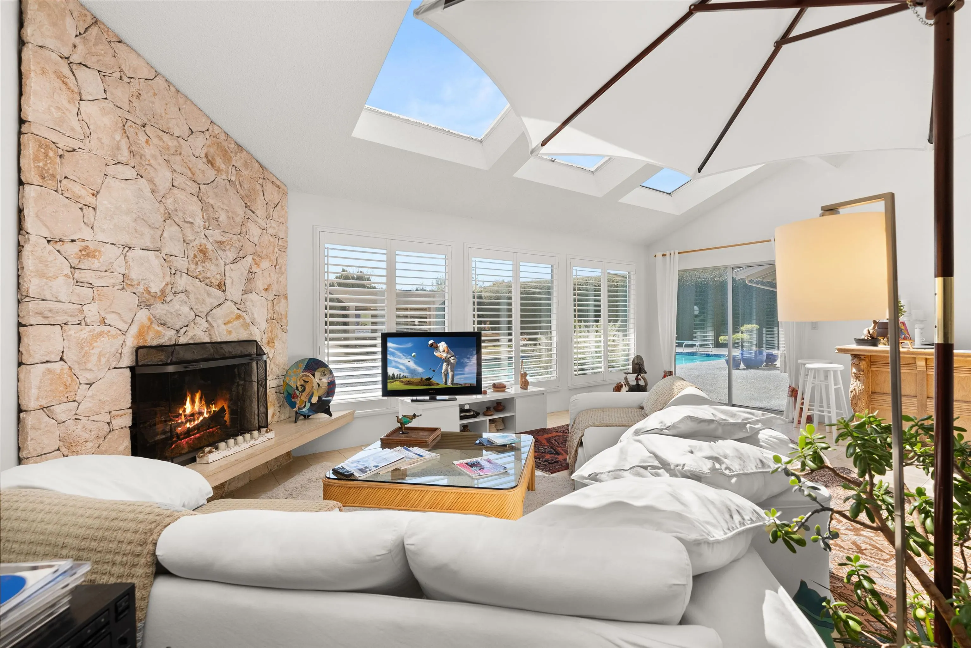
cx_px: 486
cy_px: 324
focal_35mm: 16
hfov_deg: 96.7
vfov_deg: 73.8
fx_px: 432
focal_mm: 16
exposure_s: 1/160
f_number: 8
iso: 400
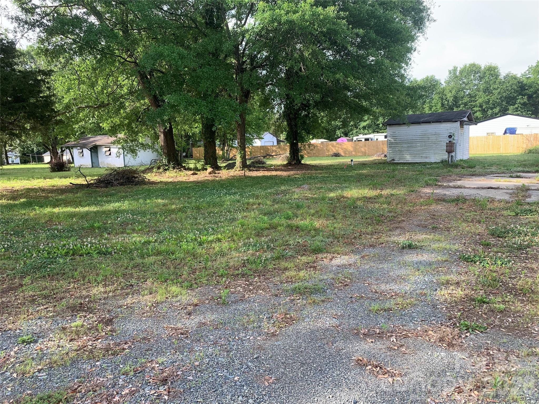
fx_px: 405
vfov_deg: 53.1
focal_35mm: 26
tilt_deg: -6.8
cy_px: 202
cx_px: 270
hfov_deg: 67.3
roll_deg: +1.5
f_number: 1.8
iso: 25
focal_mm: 4.25
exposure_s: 1/211
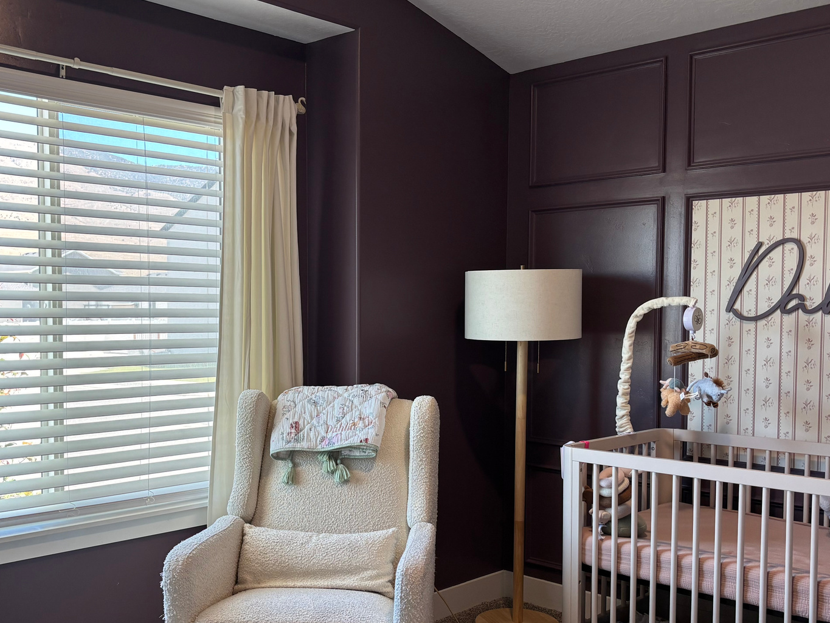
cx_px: 407
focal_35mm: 39
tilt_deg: -2.2
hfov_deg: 47.9
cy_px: 347
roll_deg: -0.8
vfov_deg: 36.8
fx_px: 935
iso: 64
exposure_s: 1/120
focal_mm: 5.96
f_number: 1.6
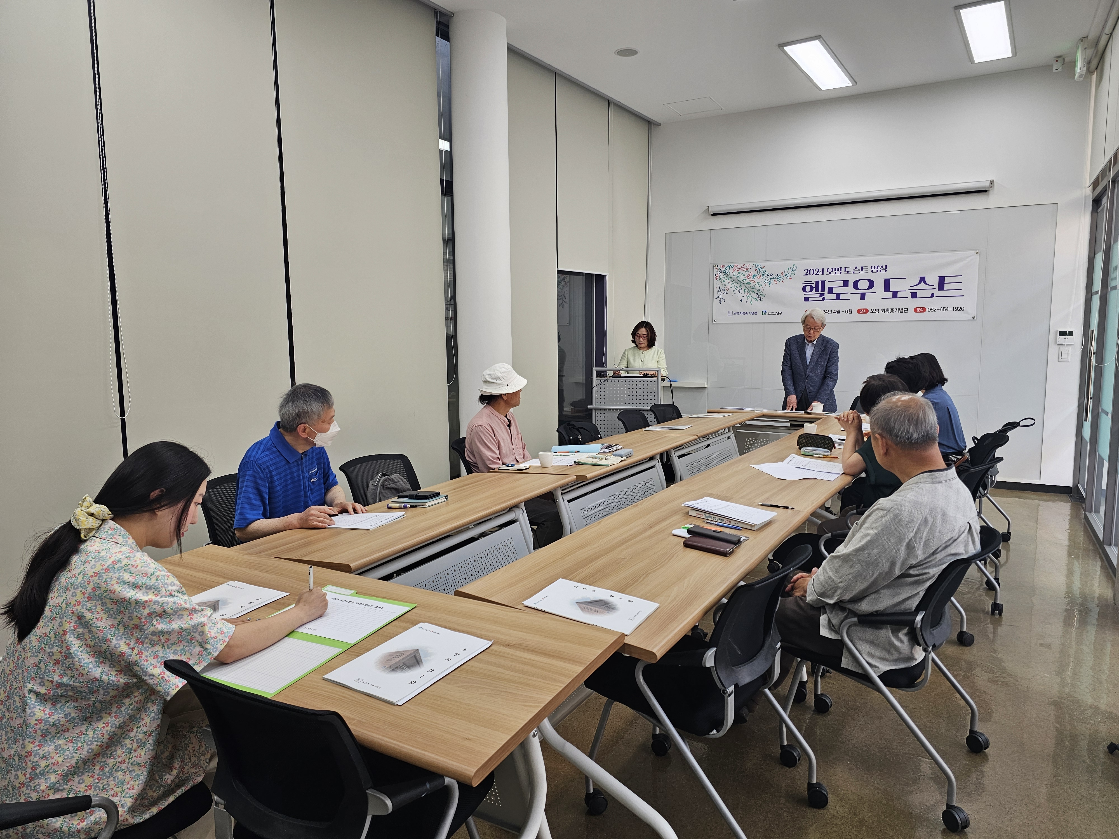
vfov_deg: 58.9
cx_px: 560
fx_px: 744
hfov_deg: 73.9
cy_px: 420
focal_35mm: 23
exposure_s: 1/120
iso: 64
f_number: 1.7
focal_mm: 6.3
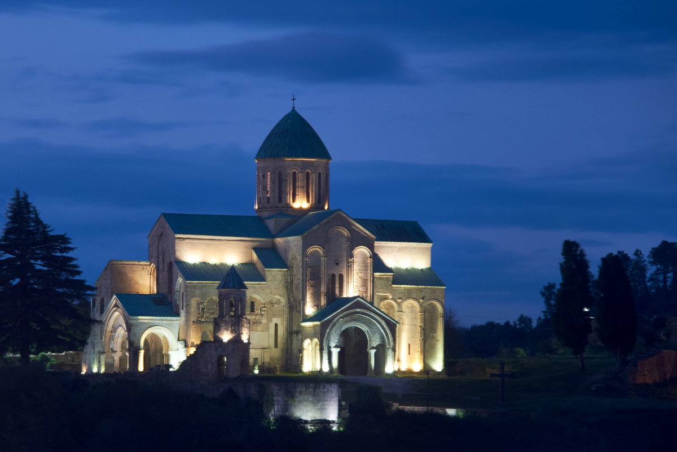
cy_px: 226
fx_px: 5359
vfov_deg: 4.8
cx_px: 338
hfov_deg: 7.2
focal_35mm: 285
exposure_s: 15
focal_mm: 190
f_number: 8
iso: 100
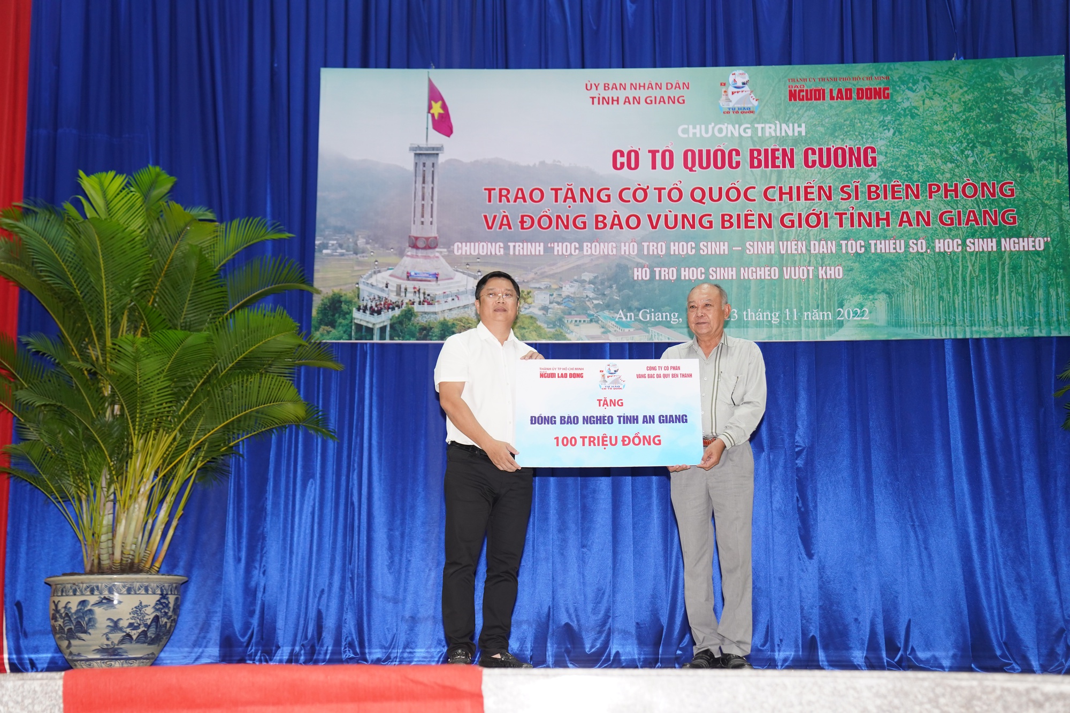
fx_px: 1486
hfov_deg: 39.6
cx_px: 535
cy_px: 356
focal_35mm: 50
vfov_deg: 27.0
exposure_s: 1/200
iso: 1000
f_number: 2.8
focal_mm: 50
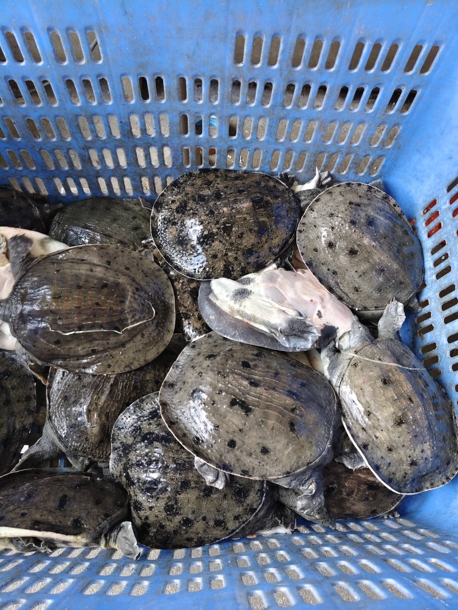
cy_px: 305
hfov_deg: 53.1
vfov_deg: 67.3
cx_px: 229
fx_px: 459
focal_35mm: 26
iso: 144
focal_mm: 4.84
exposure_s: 1/100
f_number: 1.79
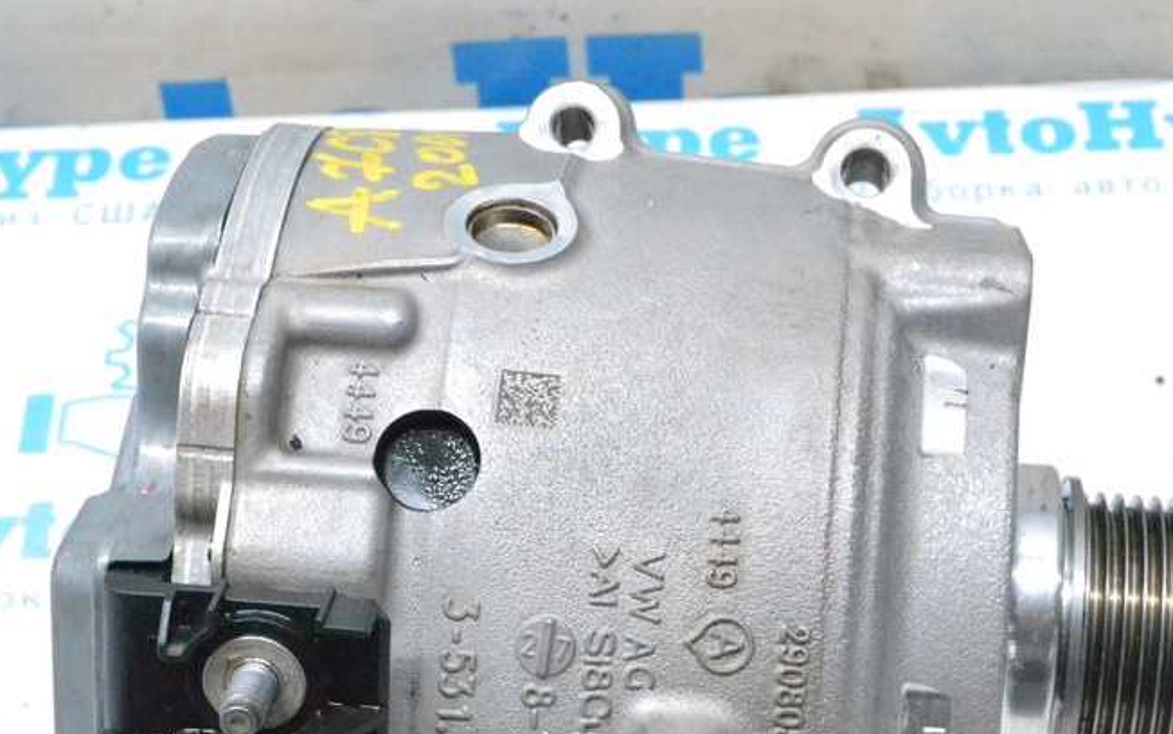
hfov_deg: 21.6
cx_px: 766
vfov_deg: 13.6
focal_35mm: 96
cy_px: 580
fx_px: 3070
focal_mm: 40
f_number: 10
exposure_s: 1/125
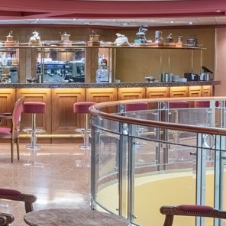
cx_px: -132
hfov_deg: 17.2
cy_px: 89
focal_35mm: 89
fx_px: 657
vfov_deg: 19.5
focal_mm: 31
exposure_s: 1/25
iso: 400
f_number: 11
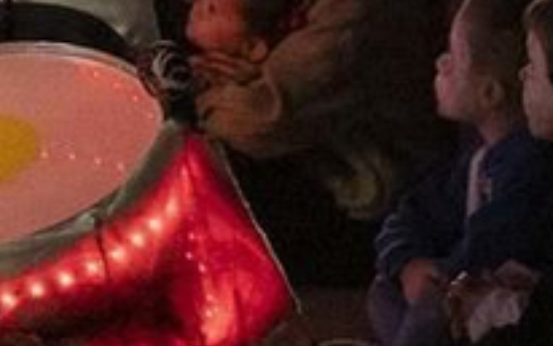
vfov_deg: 2.2
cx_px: -1393
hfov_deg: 3.4
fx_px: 8957
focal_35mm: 594
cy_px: -565
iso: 3200
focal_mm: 50
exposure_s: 1/250
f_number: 2.8
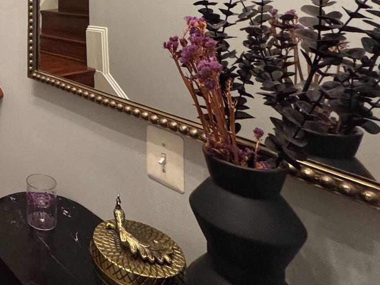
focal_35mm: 34
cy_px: -14
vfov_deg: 36.5
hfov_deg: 41.3
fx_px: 373
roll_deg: +0.8
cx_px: -51
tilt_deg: -1.1
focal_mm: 2.22
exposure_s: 1/60
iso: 400
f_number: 2.2
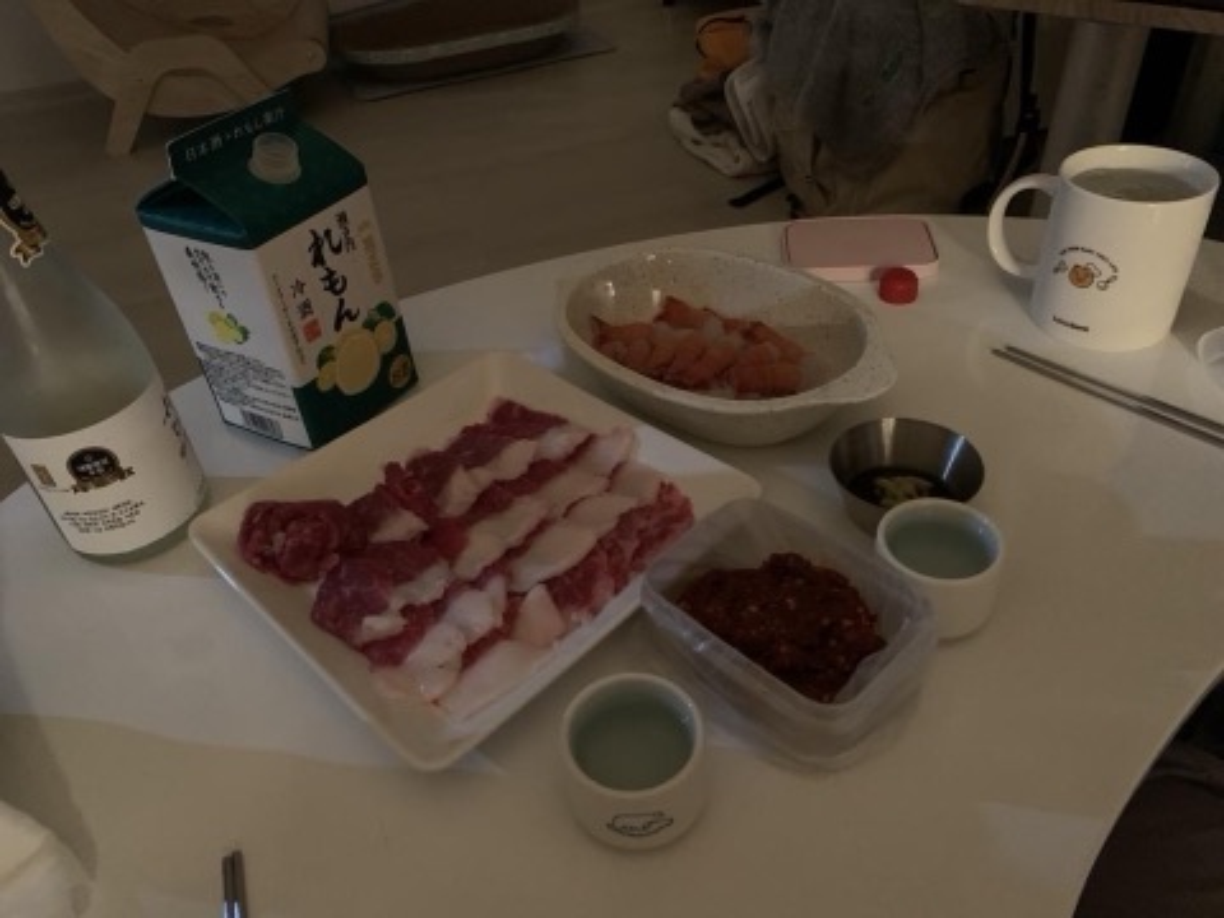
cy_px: 459
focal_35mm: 26
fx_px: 919
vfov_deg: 53.1
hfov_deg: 67.3
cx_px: 612
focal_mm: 4.25
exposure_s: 1/15
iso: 800
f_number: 1.8
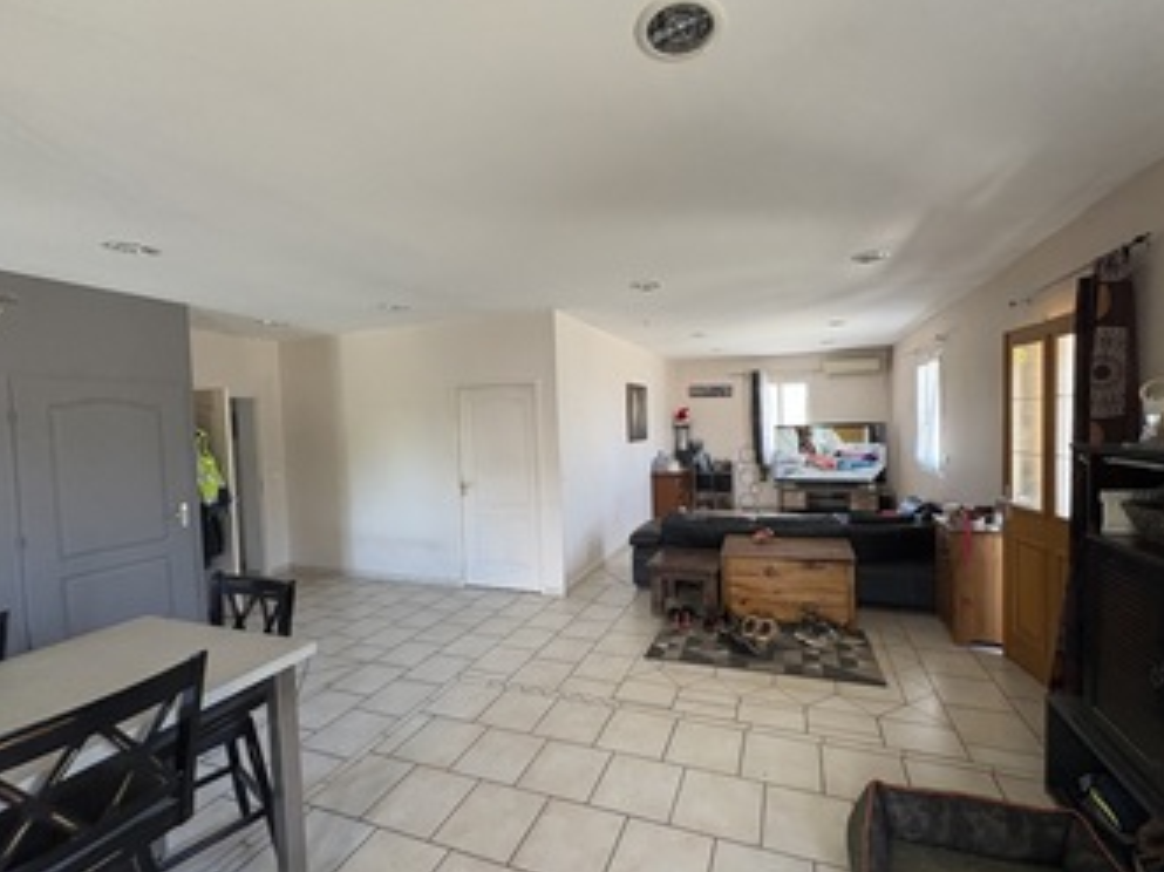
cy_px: 443
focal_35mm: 15
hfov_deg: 98.1
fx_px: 504
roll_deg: +1.1
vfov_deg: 81.7
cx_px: 617
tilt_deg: -3.0
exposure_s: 1/91
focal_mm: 2.22
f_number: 2.2
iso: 250
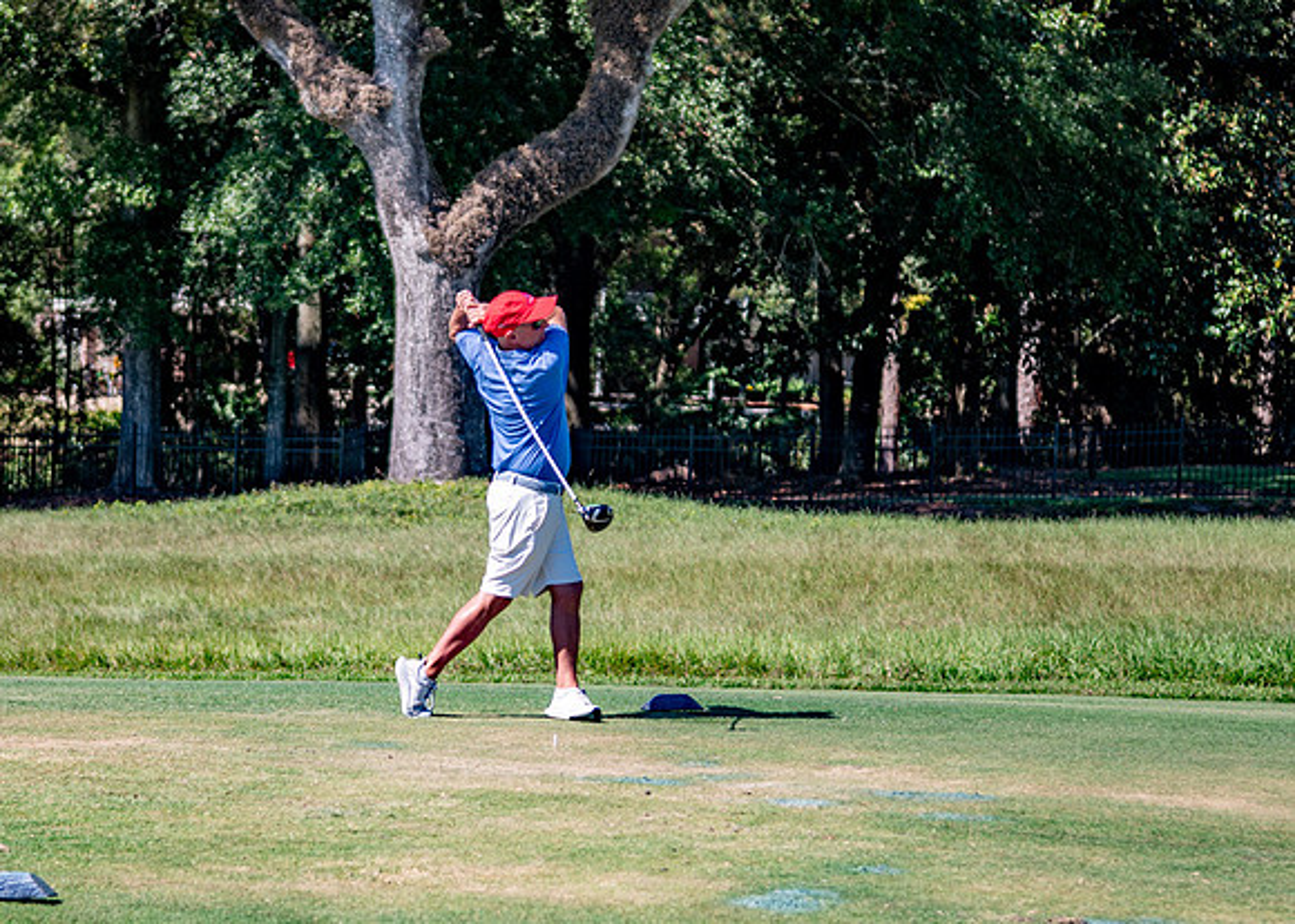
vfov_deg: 11.8
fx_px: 4471
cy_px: 509
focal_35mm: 122
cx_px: 475
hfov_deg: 16.5
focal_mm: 70
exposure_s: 1/1600
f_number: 2.8
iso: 100
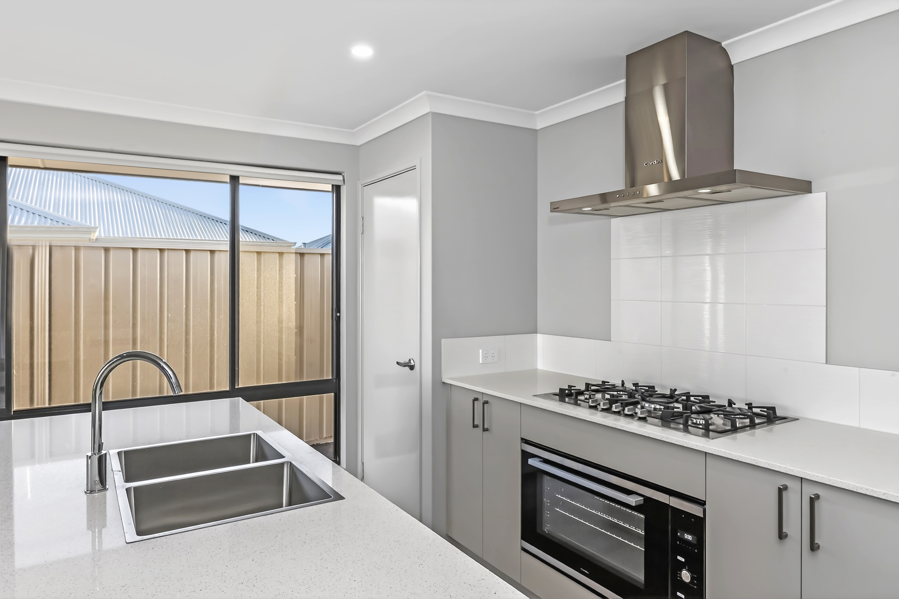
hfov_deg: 73.7
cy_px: 300
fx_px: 599
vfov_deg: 53.1
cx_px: 450
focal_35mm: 24
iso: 280
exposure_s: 1/60
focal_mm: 24
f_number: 4
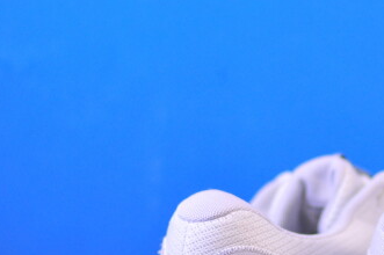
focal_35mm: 181
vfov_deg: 7.6
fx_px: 1929
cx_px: 437
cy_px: 205
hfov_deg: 11.2
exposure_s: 1/320
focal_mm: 50
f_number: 2
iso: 250
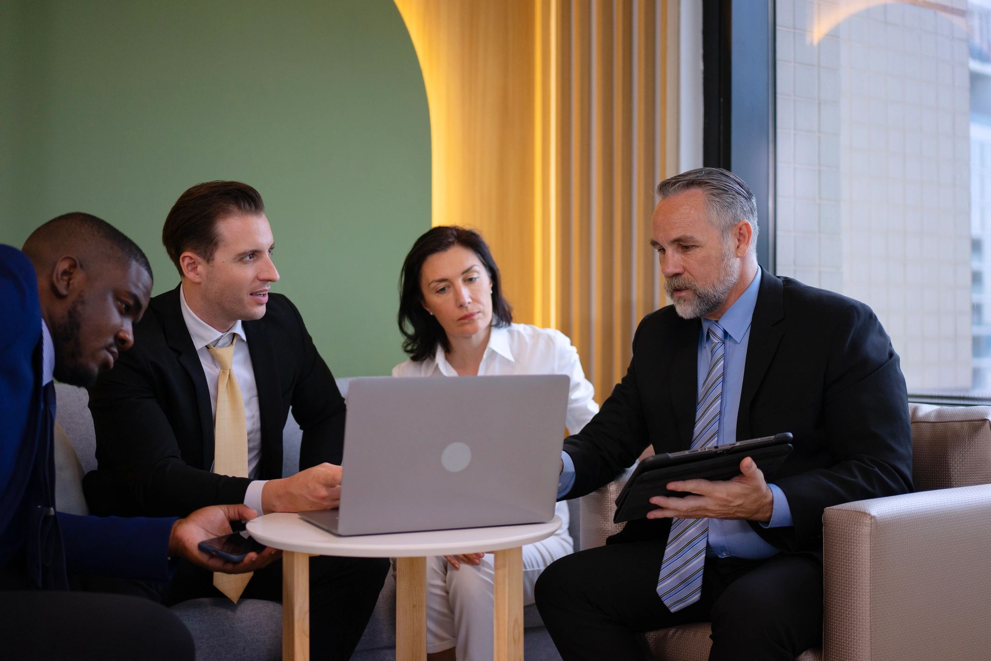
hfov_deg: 43.6
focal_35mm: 45
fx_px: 1239
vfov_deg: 29.9
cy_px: 330
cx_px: 496
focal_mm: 45
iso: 500
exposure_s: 1/500
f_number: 1.8
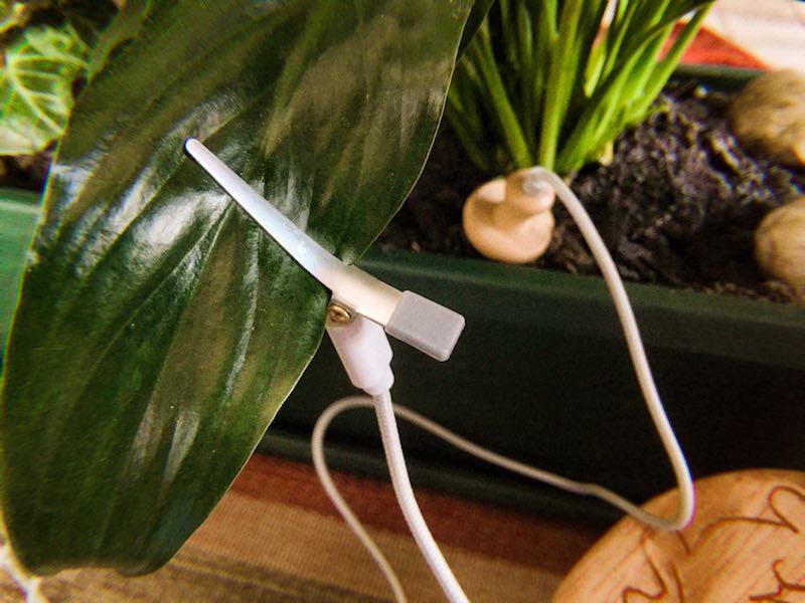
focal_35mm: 29
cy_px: 302
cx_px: 402
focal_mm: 4.15
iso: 400
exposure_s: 1/17
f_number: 2.2
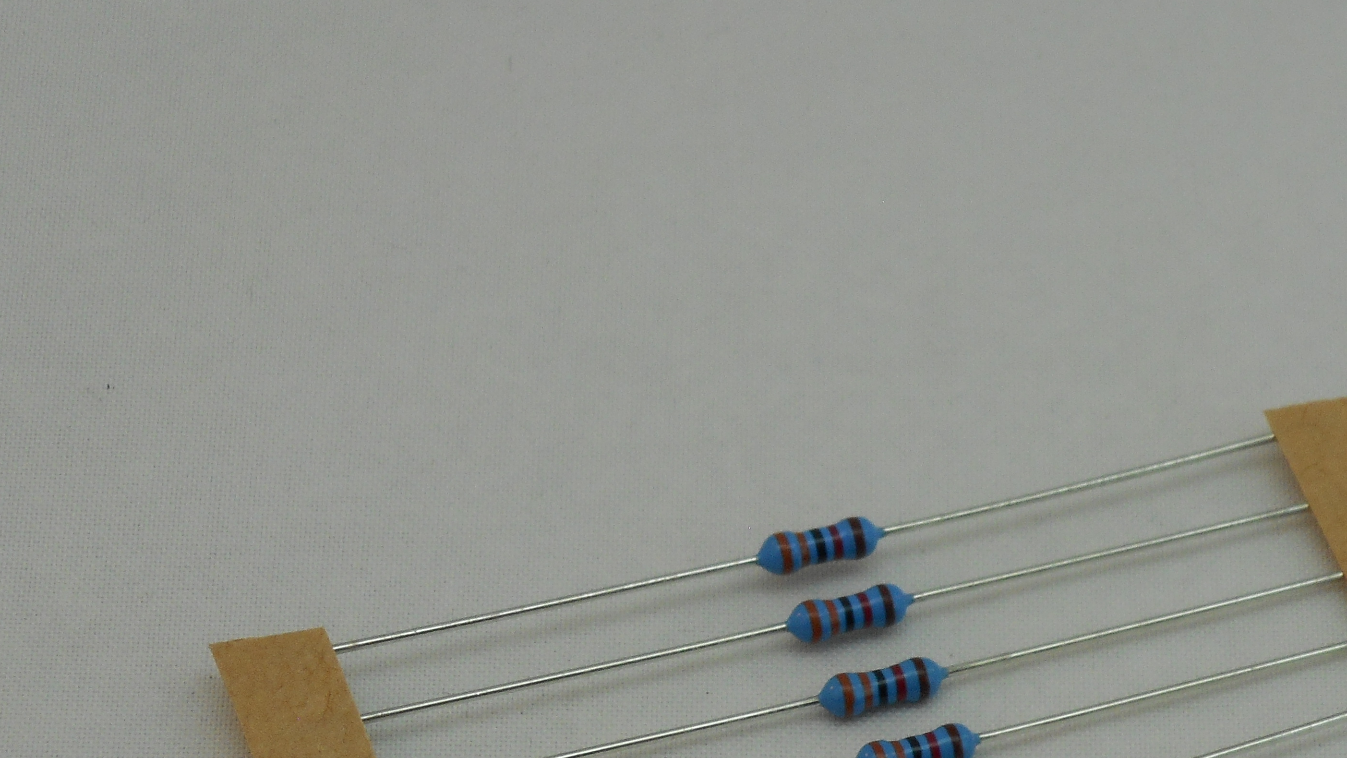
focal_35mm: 234
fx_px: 8359
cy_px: 665
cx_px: 917
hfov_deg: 9.2
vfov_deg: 5.2
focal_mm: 20.9
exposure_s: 1/60
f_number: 5.9
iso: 110
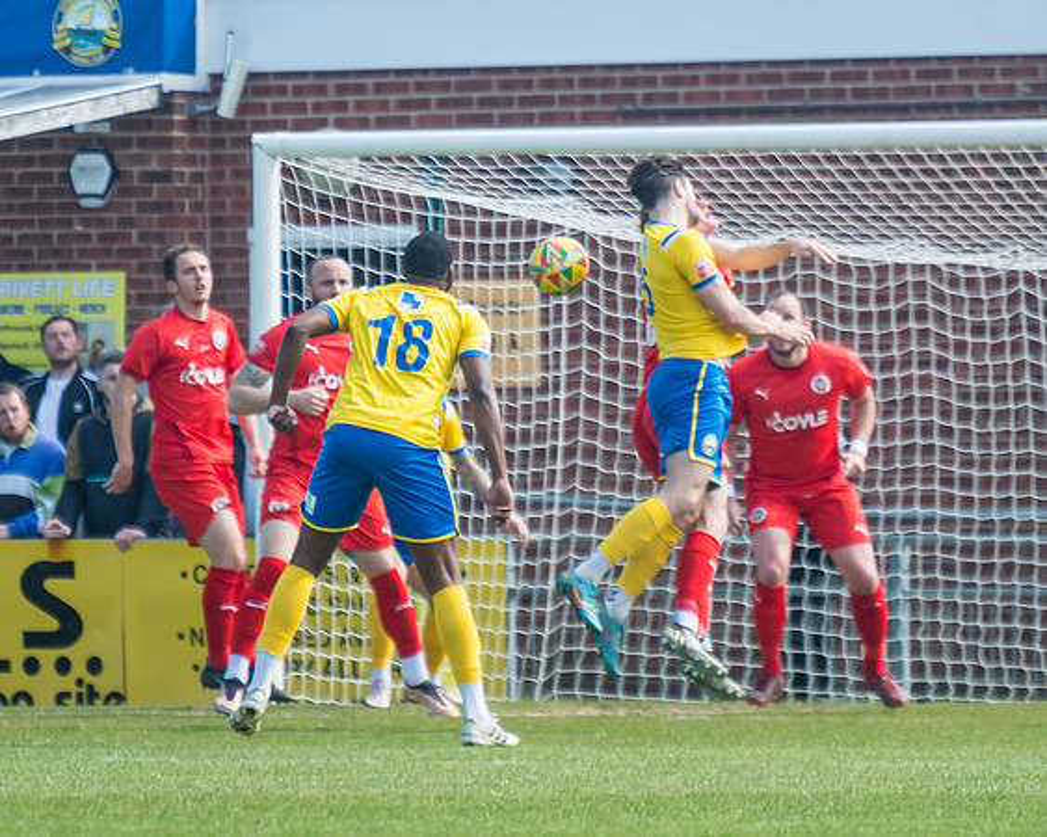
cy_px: 439
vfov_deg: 2.5
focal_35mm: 607
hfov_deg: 3.2
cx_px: 728
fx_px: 18811
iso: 400
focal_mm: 280
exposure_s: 1/2500
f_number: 4
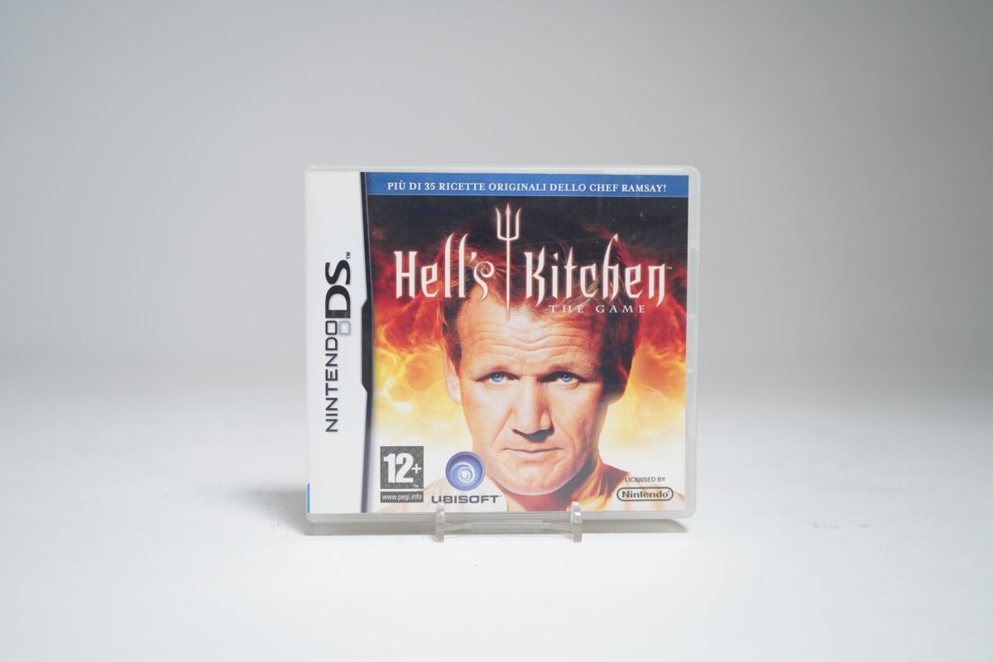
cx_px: 496
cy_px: 331
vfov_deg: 34.2
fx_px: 1076
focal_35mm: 39
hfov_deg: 49.6
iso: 640
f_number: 5
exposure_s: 1/40
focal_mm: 39
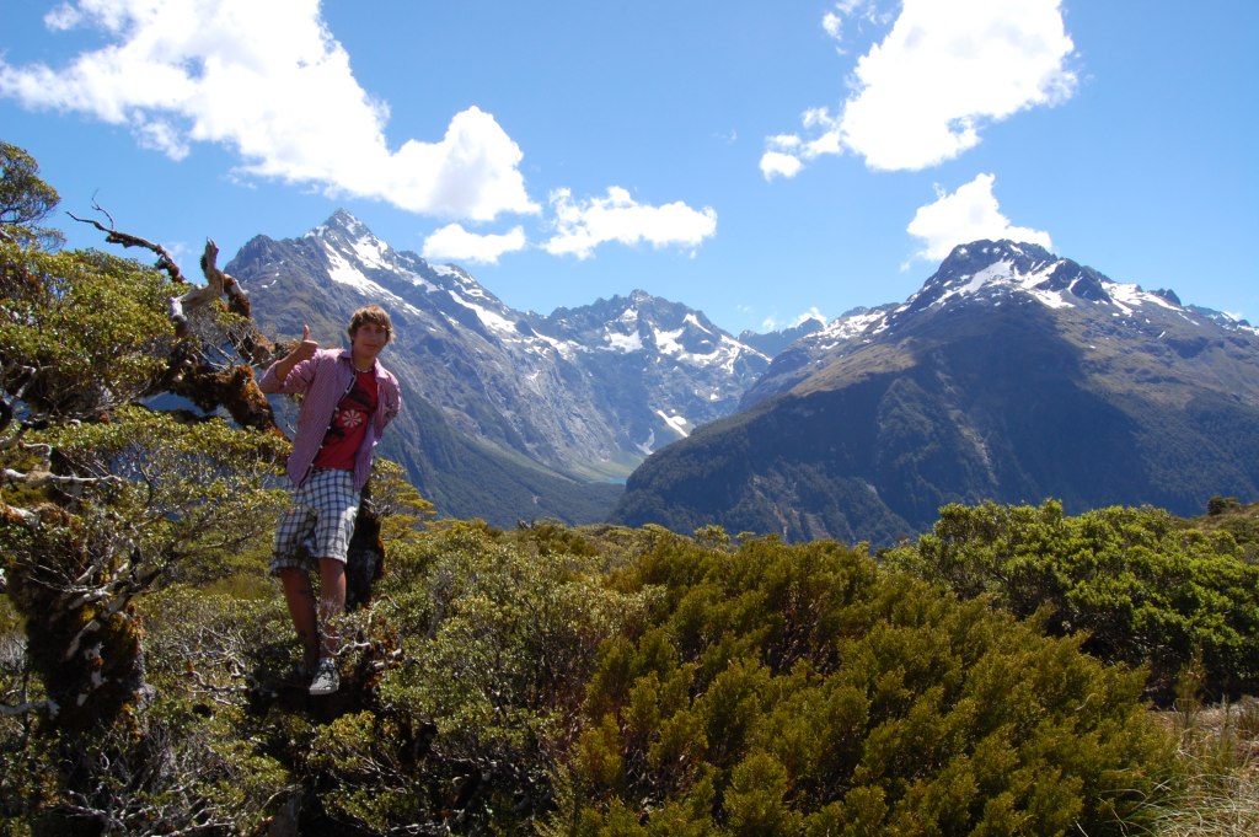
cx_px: 630
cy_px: 418
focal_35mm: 27
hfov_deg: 67.4
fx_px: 943
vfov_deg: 47.9
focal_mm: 18
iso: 200
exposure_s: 1/60
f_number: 18
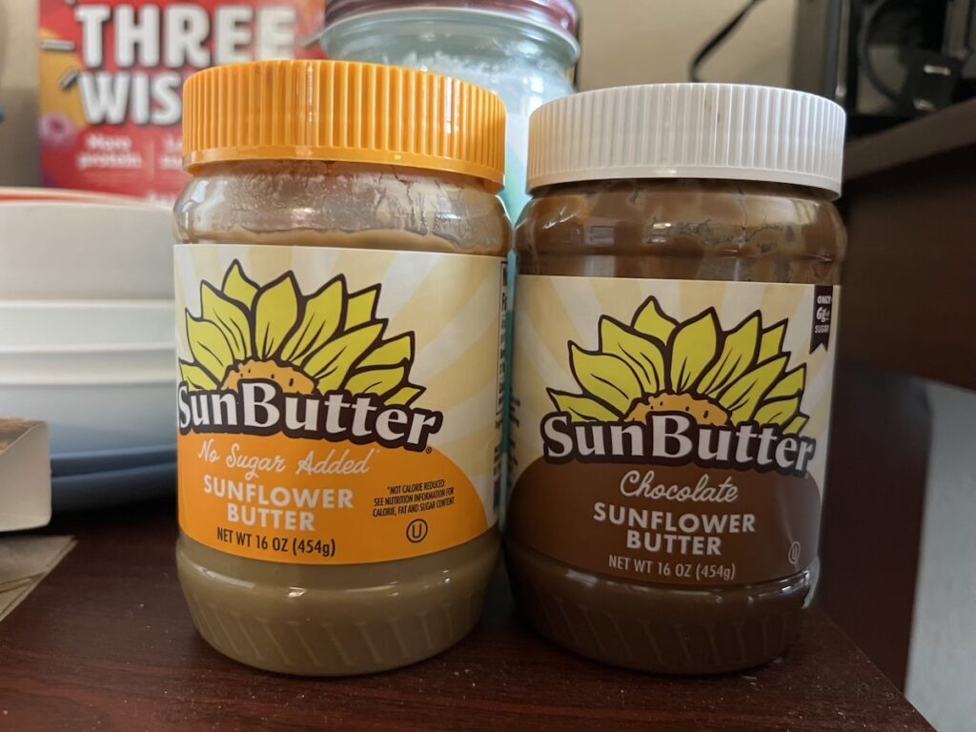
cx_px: 488
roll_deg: -1.8
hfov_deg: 67.3
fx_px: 733
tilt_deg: -6.0
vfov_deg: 53.1
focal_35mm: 26
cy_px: 366
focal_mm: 5.7
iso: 640
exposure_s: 1/40
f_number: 1.5
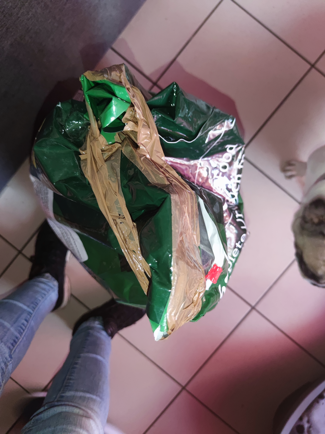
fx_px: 300
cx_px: 162
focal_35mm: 24
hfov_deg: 56.8
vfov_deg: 71.6
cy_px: 217
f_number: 1.69
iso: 687
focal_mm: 6.72
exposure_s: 1/50
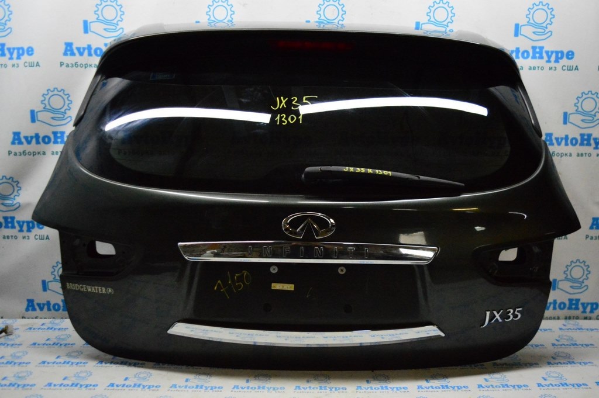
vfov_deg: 39.9
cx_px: 300
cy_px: 199
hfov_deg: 57.3
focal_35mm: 33
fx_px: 549
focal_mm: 22
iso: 6400
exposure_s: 1/800
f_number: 3.8
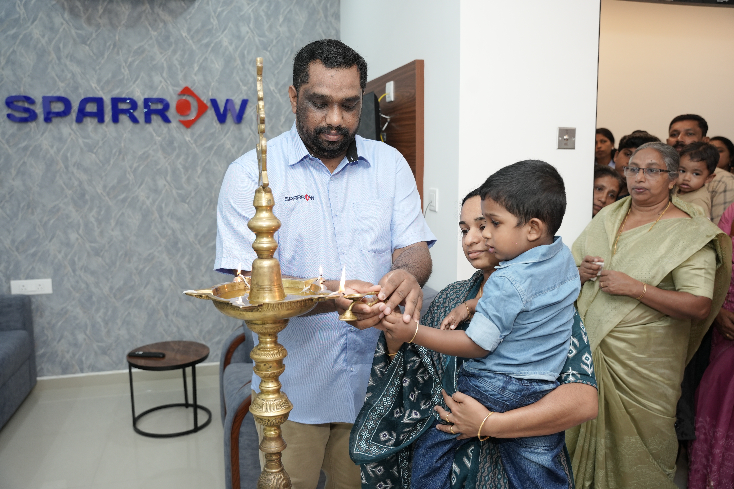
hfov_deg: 61.3
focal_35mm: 30
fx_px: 620
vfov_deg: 43.1
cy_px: 244
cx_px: 367
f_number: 4
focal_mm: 30.4
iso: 800
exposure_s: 1/160
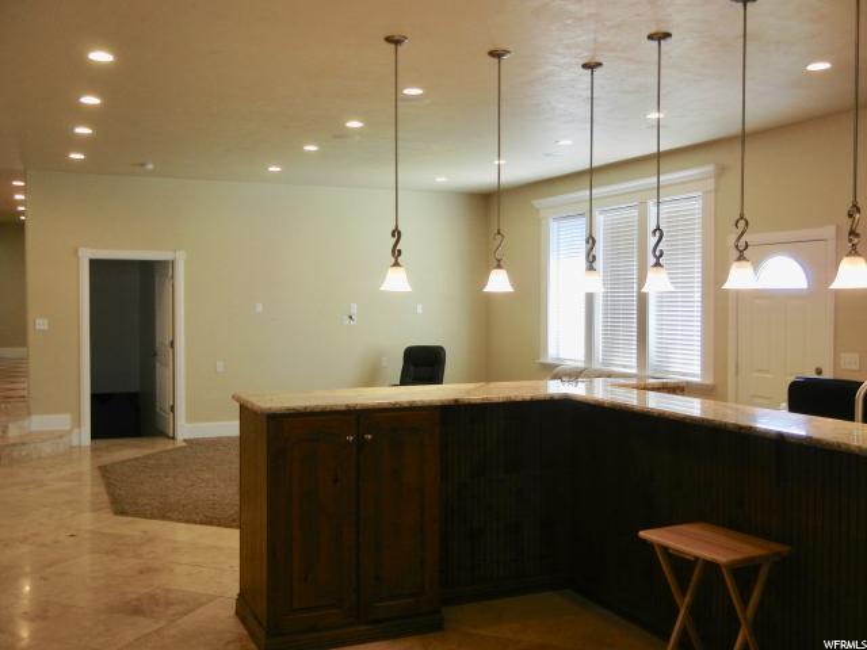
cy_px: 325
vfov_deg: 41.8
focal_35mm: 34
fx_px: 852
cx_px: 434
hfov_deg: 54.0
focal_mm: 6.2
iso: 160
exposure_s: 1/64
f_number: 3.6
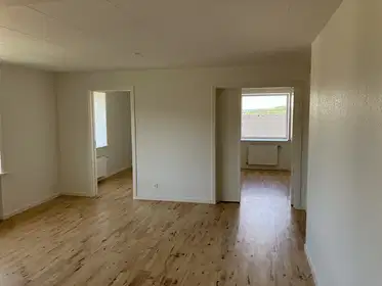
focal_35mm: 28
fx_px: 309
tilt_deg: -3.9
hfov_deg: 63.4
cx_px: 191
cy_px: 143
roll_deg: -0.2
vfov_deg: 49.8
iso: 40
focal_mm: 3.99
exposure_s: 1/162
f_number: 1.8
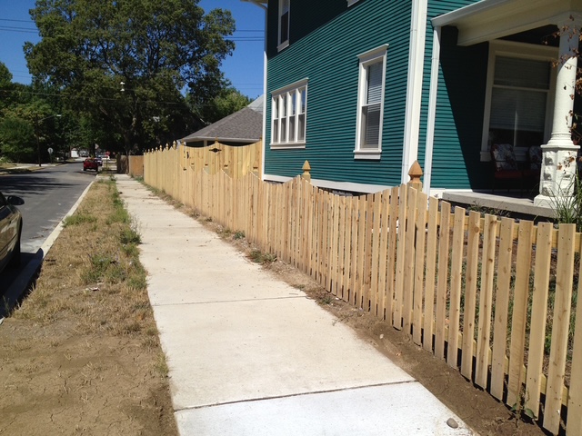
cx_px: 291
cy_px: 218
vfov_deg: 40.7
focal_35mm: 35
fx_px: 588
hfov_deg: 52.6
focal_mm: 4.28
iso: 64
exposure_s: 1/2907
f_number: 2.4
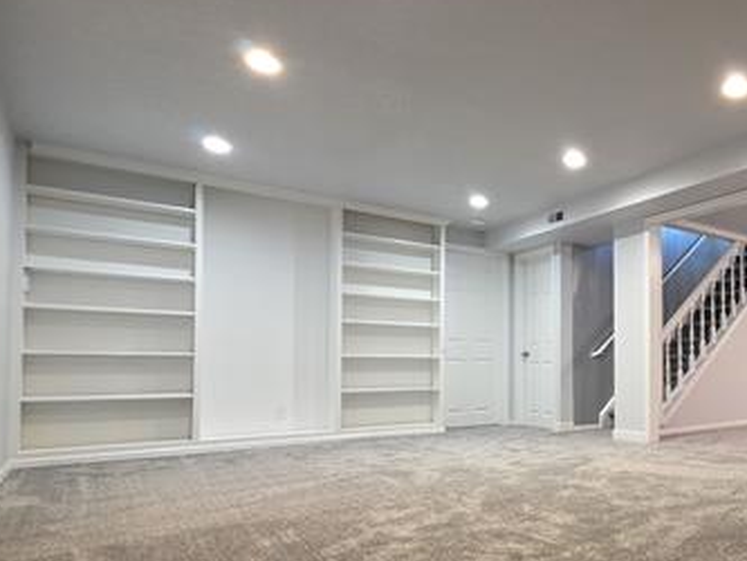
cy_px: 364
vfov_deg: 54.0
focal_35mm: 25
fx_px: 540
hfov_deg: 58.5
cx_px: 682
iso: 400
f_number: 1.9
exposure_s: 1/60
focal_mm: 2.2
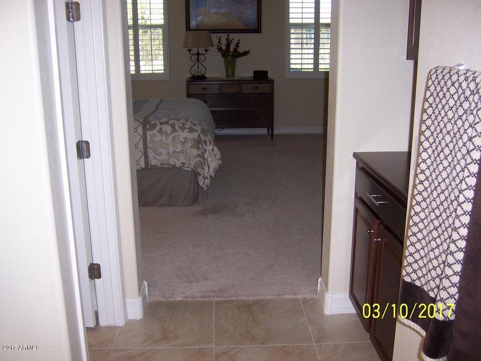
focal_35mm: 36
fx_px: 500
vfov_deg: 39.7
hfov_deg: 51.4
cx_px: 240
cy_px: 180
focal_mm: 6.2
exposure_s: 1/60
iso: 80
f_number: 2.8
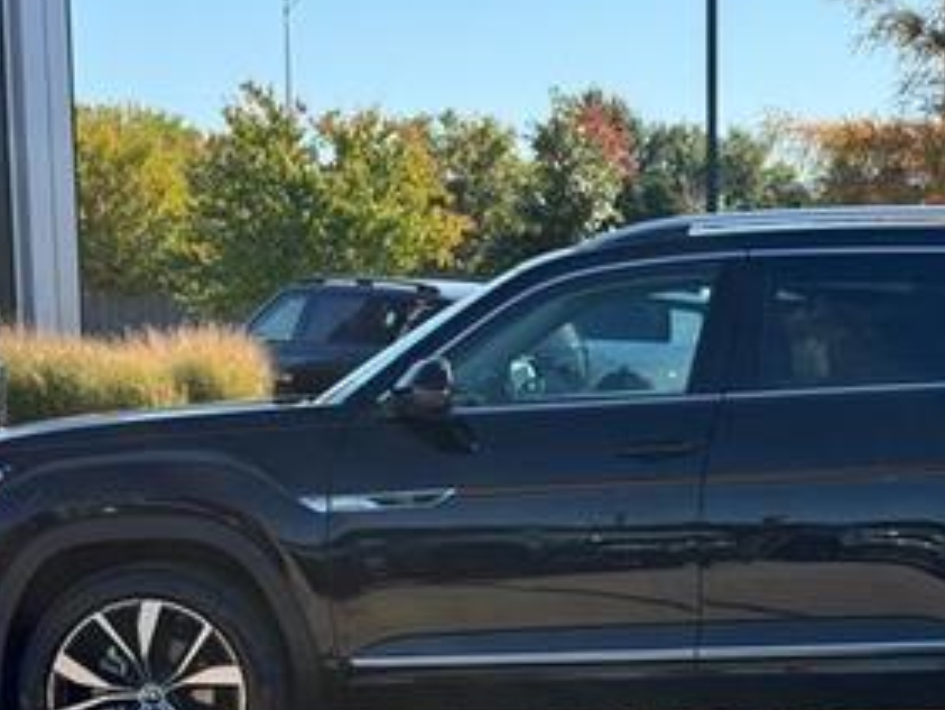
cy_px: 582
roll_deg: +0.4
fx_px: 2349
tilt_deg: -7.5
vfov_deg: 17.0
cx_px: 696
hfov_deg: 22.6
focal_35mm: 86
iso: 100
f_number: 1.78
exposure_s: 1/2494
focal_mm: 6.76
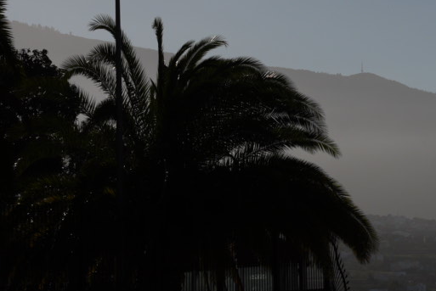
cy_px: -87
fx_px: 2043
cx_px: 605
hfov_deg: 11.8
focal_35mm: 169
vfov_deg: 8.1
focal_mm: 53.5
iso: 320
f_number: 11
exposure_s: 1/4000
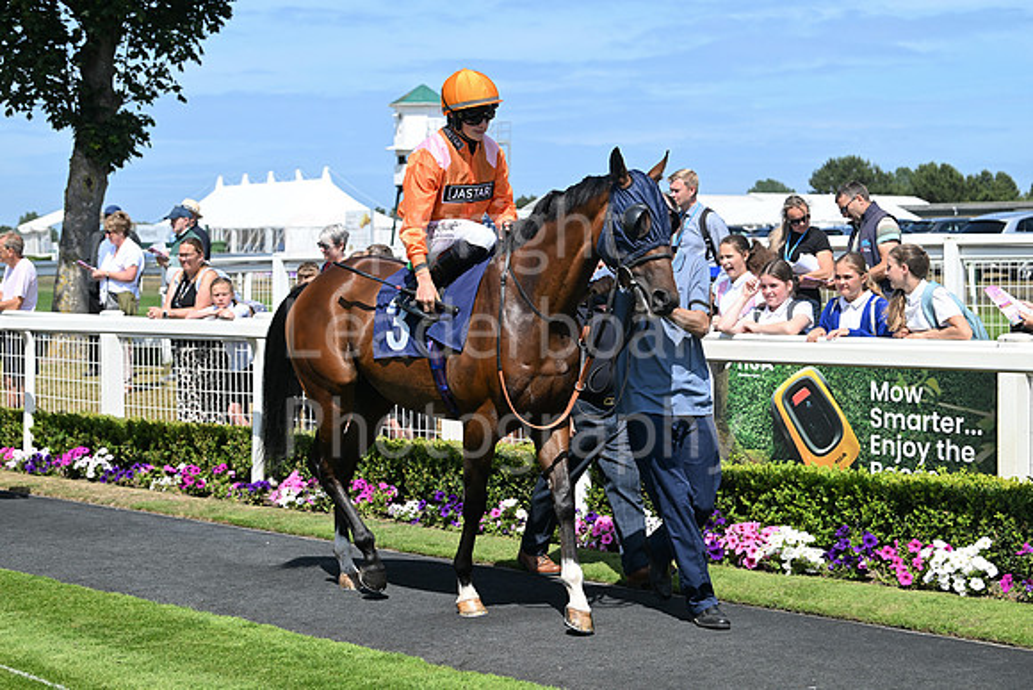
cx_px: 516
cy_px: 345
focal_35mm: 70
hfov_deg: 28.8
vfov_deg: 19.5
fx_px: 2009
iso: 400
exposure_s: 1/2000
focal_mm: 70
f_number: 5.6
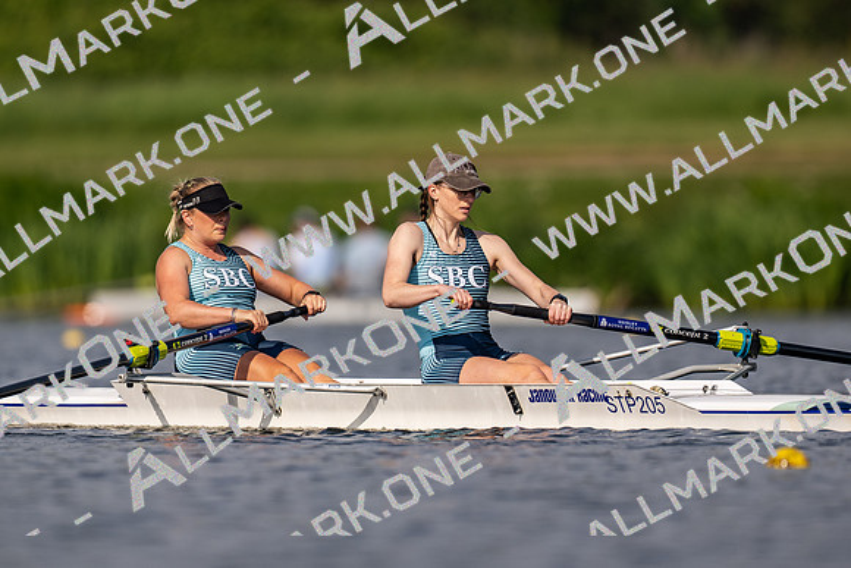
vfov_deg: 1.5
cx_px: 426
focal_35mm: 900
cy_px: 284
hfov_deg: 2.3
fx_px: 21290
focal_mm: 600
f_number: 4
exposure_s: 1/2500
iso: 160
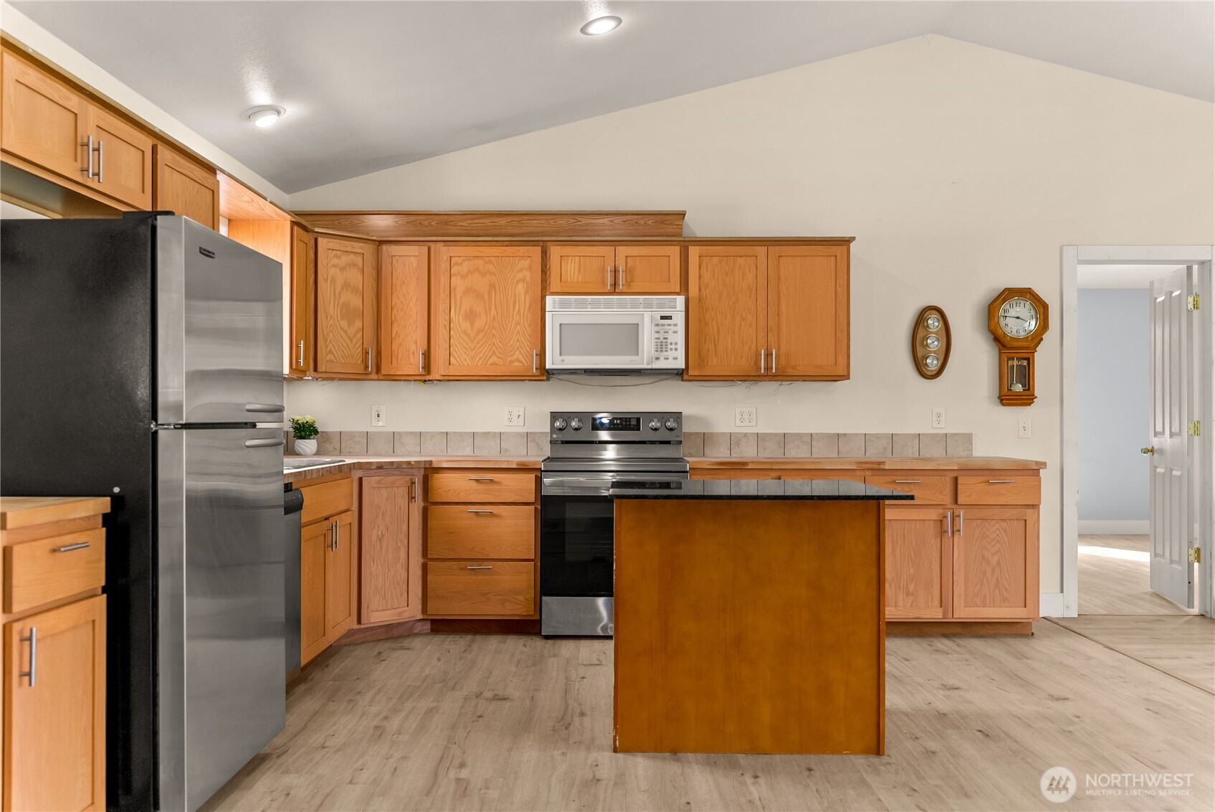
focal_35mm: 30
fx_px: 1013
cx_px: 608
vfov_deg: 43.7
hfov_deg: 61.9
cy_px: 406
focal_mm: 30
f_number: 2.8
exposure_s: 1/125
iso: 400
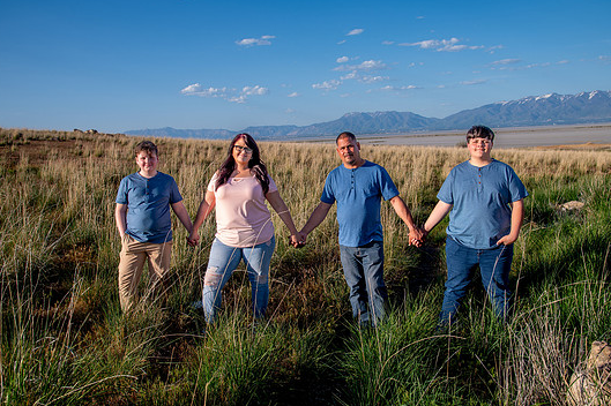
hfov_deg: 55.8
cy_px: 210
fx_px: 577
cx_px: 318
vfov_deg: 38.8
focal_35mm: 34
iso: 200
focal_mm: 31
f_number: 8
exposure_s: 1/200
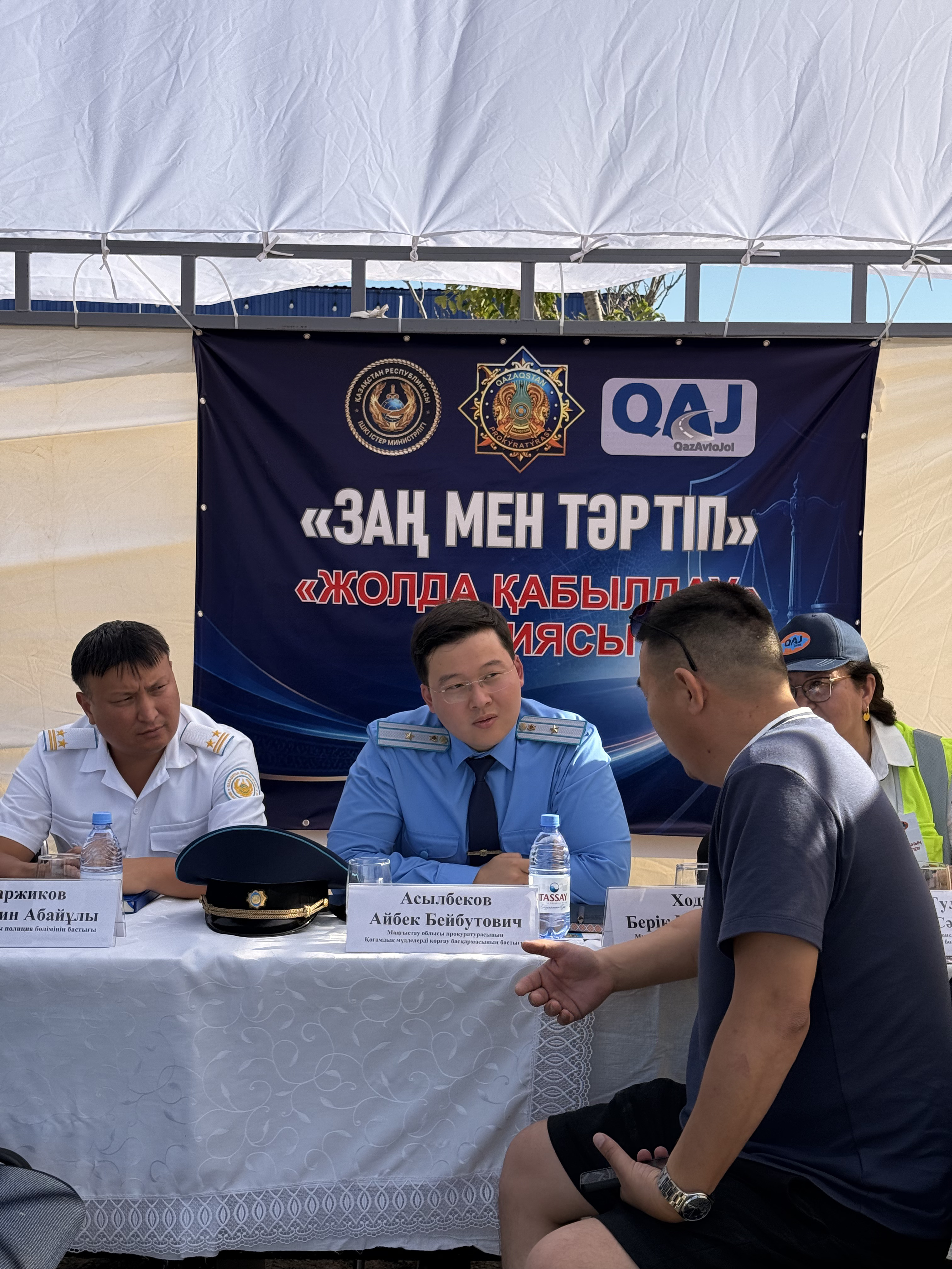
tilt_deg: -2.7
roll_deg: -0.9
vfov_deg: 39.7
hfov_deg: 30.3
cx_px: 476
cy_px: 634
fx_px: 1760
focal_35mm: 48
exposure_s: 1/4329
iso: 64
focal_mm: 6.76
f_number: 1.78
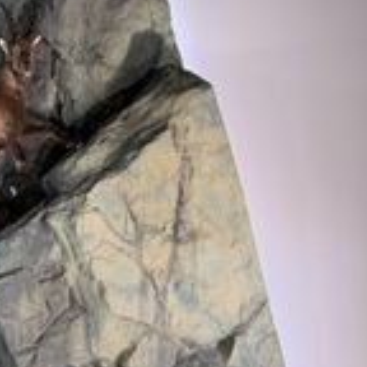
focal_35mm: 91
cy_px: 364
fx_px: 1092
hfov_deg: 16.7
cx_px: -240
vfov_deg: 18.6
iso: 64
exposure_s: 1/100
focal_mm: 3
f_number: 1.8
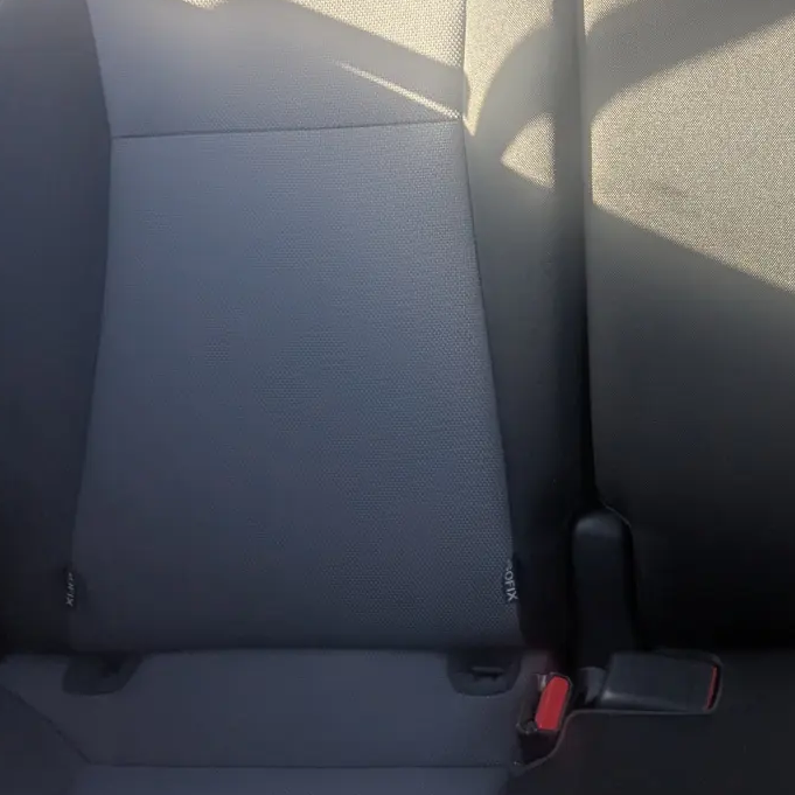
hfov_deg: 30.9
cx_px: 696
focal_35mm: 53
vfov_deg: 32.1
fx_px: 1377
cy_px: 305
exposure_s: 1/351
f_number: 1.85
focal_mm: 6.81
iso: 36
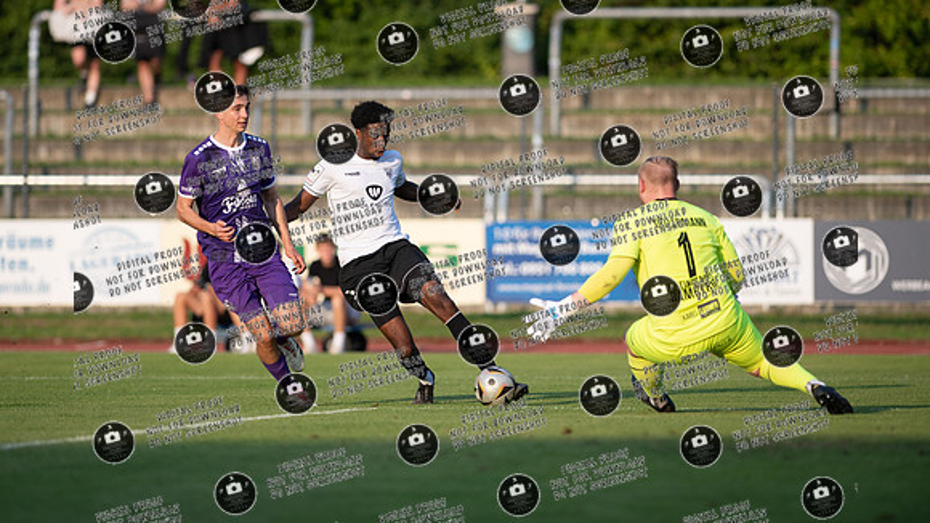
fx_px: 8682
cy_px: 198
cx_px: 425
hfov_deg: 6.1
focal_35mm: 352
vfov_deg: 3.4
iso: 200
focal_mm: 300
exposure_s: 1/1600
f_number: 3.2
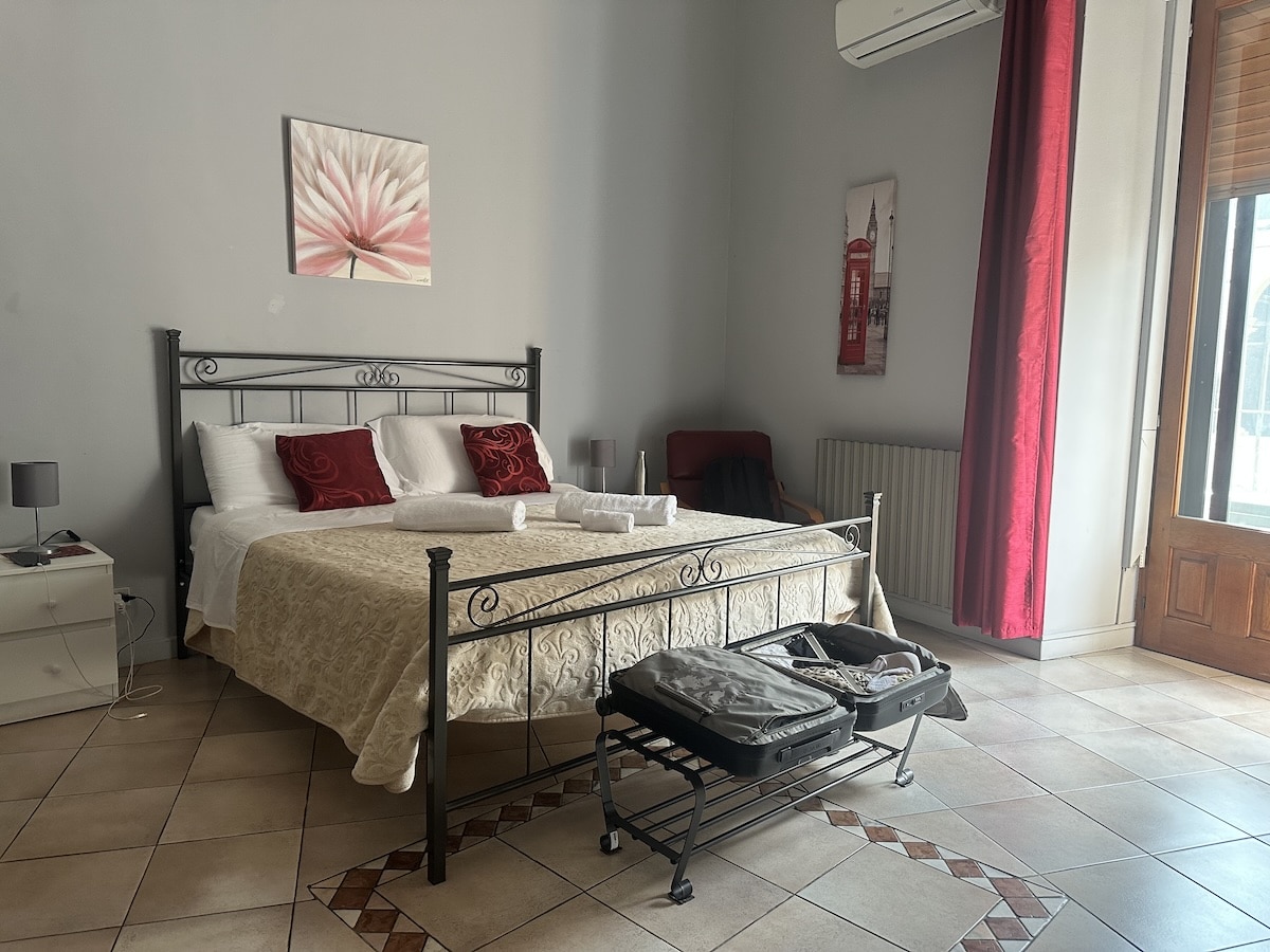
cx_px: 635
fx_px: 881
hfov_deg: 71.6
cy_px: 476
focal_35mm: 24
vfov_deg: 56.8
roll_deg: -1.3
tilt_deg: -6.2
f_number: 1.78
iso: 250
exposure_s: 1/93
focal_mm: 6.86
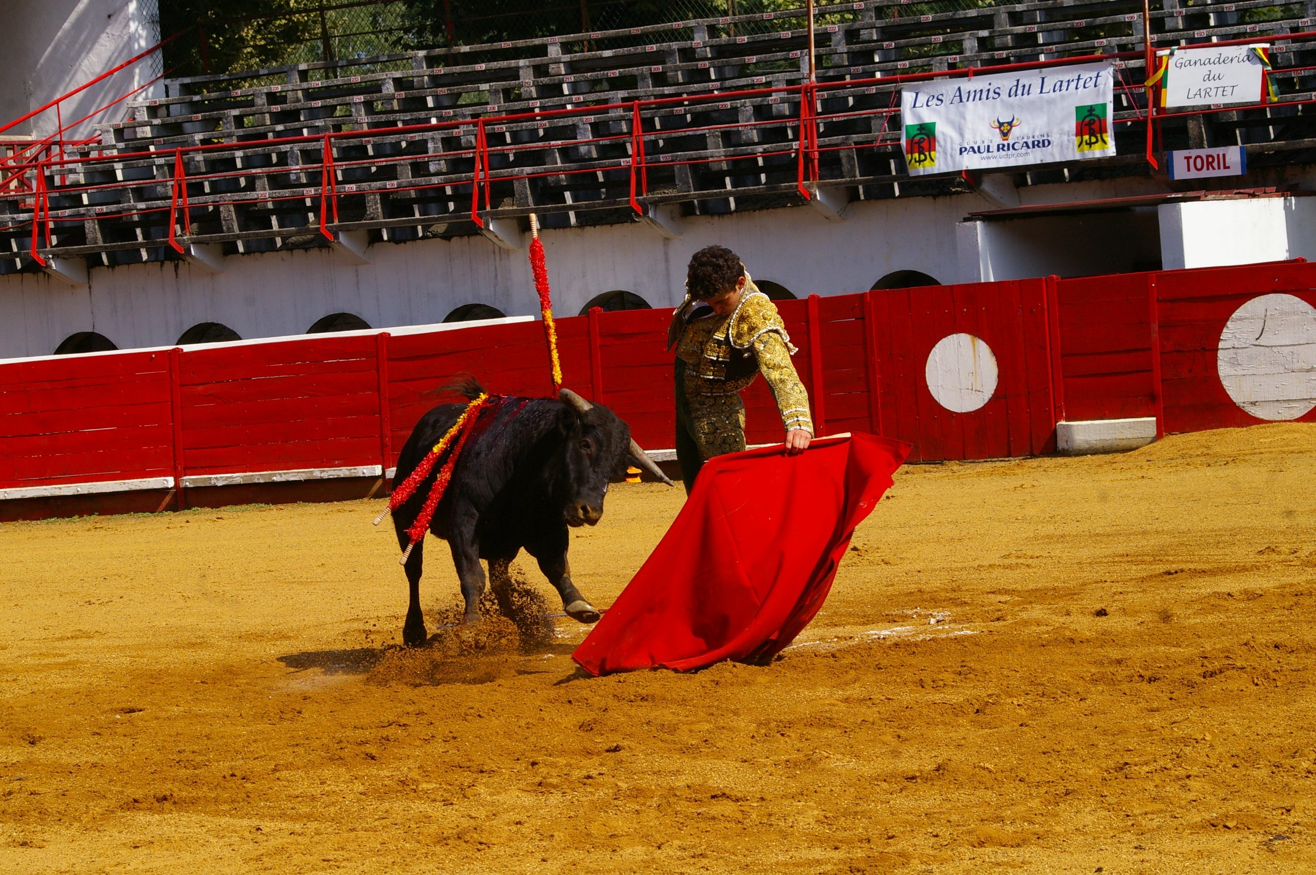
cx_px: 658
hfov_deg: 19.5
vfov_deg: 13.0
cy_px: 438
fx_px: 3835
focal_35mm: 105
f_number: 11
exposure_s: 1/500
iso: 400
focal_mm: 70
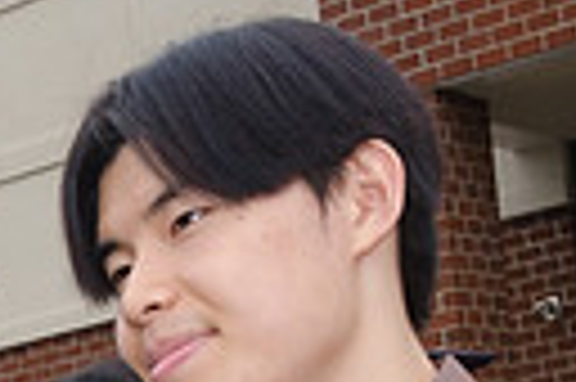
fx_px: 2317
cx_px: -234
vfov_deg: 8.8
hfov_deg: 13.5
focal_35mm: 145
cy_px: 838
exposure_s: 1/60
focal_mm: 21.4
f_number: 22
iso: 1000
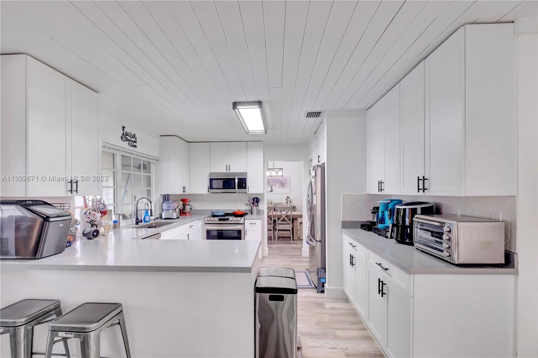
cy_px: 179
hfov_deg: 100.4
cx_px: 269
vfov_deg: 77.3
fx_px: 224
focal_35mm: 15
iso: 1000
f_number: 8
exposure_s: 1/8
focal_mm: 10
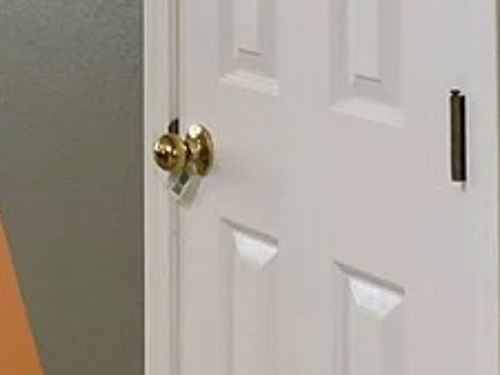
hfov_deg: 14.6
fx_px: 1908
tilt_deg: +0.9
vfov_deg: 10.8
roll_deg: -0.6
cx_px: -60
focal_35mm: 132
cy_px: -215
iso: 250
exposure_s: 1/60
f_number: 1.8
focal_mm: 3
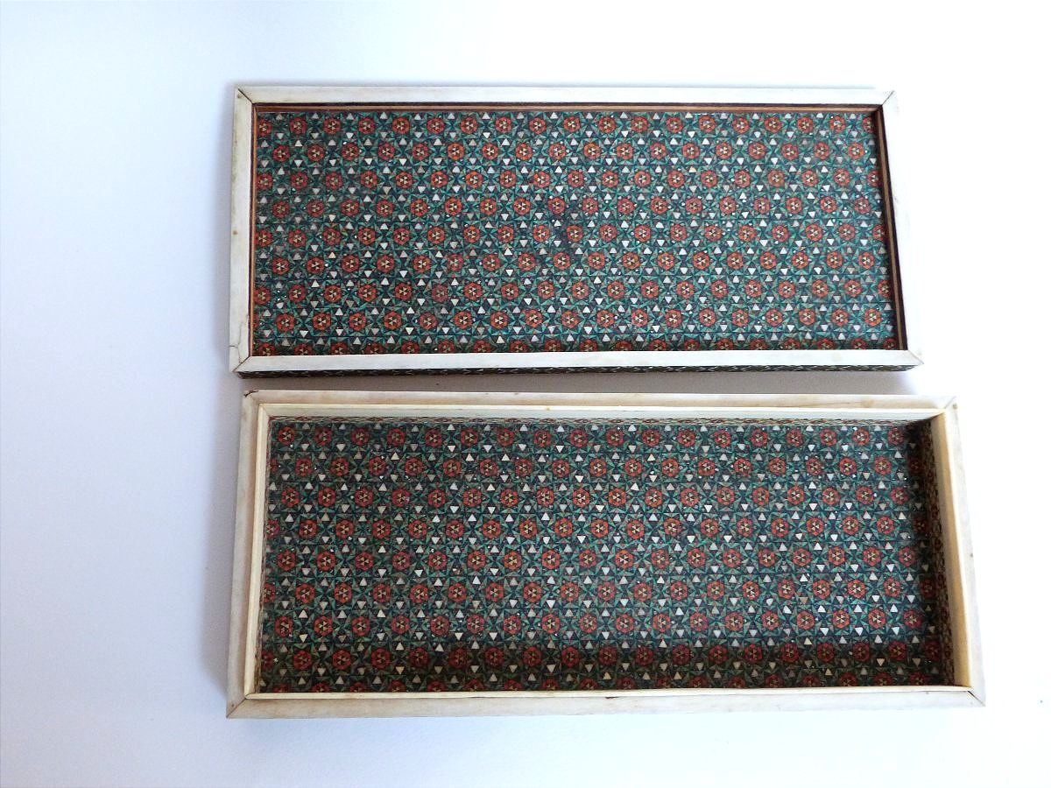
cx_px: 526
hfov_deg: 54.0
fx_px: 1032
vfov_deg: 41.8
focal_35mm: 34
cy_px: 394
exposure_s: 1/40
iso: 400
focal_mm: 6.1
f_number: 3
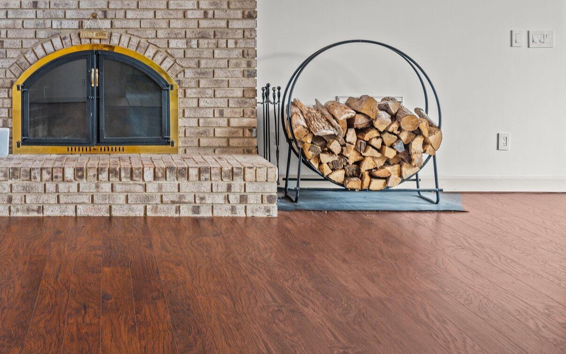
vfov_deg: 27.1
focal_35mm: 46
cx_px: 98
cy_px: 35
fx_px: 708
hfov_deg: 41.4
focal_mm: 26.5
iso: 400
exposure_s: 1
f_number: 8
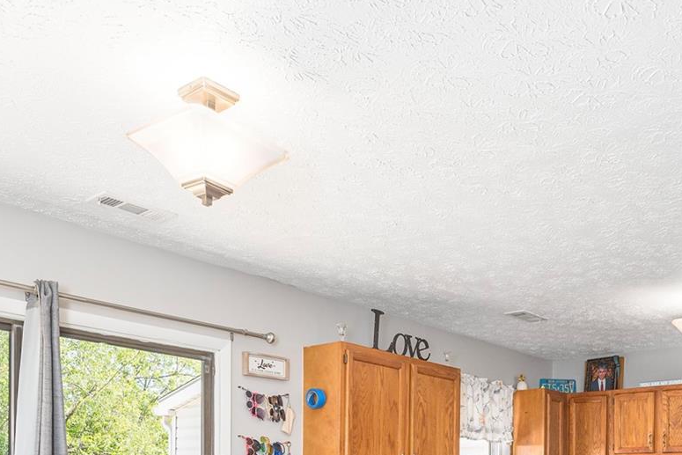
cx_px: 446
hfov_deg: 51.1
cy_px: 485
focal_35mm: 37
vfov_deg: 32.2
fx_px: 701
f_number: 8
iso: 320
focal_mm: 14
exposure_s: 1/200
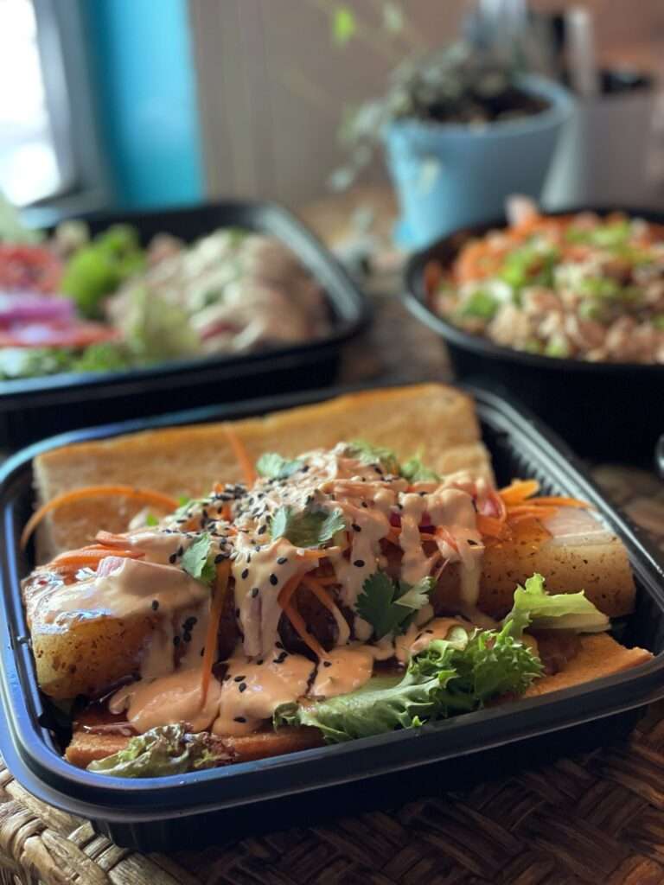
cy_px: 442
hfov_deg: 28.0
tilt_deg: -28.8
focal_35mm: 52
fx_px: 1330
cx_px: 332
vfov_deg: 36.8
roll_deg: +3.5
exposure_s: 1/60
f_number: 2
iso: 160
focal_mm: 6
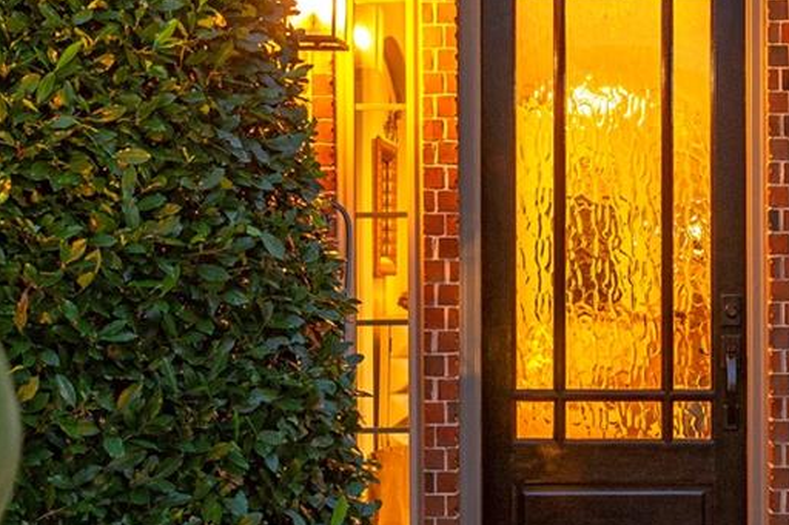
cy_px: 276
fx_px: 1577
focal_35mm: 72
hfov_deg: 27.6
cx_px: 603
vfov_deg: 18.9
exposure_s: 1/2.5
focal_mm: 18
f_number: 9
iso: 125
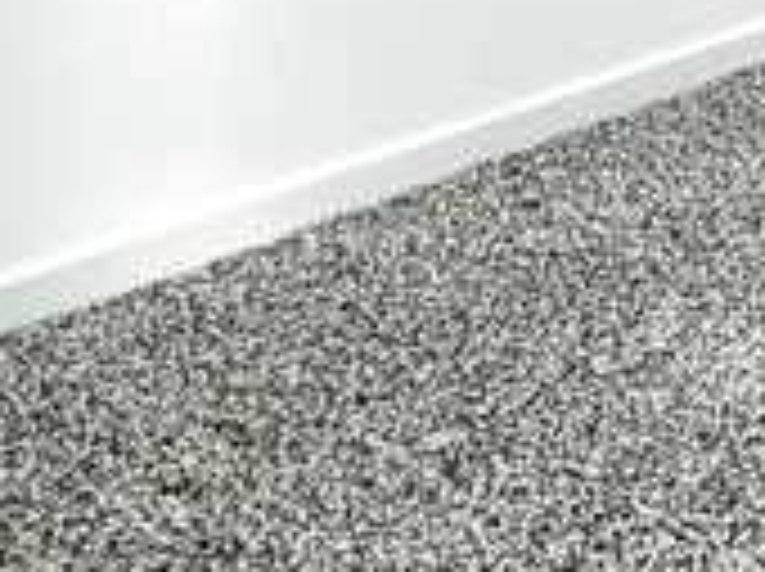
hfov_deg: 14.8
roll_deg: +0.2
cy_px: -635
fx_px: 2185
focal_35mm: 99
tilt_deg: -1.5
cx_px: 1678
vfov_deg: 12.7
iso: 40
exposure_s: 1/191
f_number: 2.2
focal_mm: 2.22
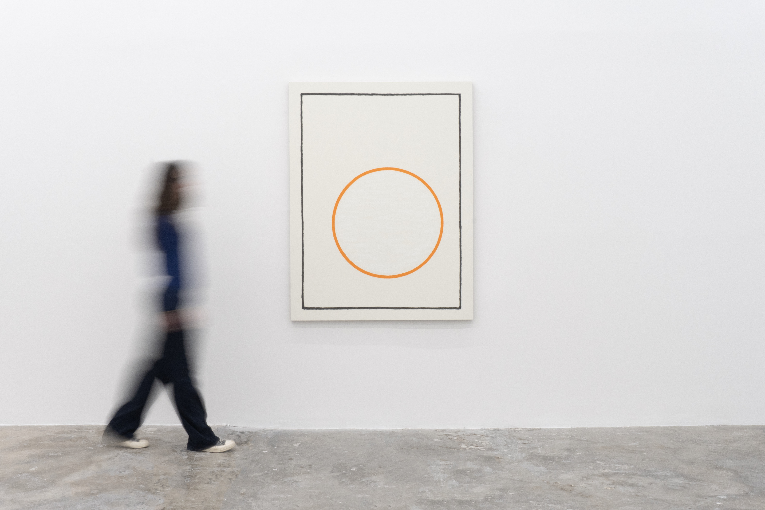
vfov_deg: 30.8
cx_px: 382
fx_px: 924
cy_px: 255
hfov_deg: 45.0
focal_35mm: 44
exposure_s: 1/2.5
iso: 320
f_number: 22
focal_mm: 29
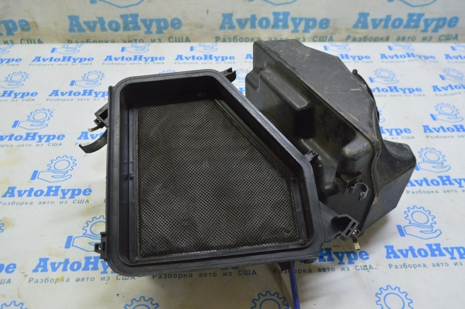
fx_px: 426
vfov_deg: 39.9
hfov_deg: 57.3
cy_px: 154
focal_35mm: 33
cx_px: 232
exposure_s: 1/20
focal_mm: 22
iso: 400
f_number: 5.6
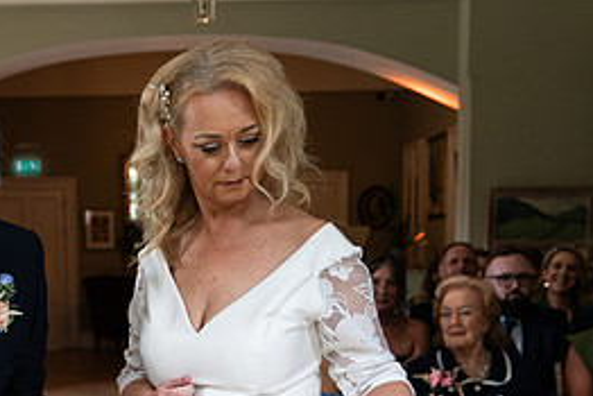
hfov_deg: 27.3
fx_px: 1203
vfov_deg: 18.0
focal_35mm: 73
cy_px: 436
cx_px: 145
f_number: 3.5
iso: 1250
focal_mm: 33
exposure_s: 1/200
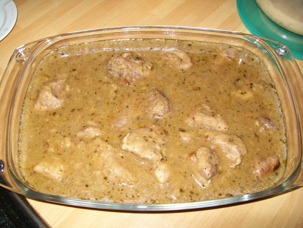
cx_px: 152
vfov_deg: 41.8
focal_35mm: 34
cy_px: 114
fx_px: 298
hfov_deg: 54.0
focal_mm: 6.1
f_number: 2.7
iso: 64
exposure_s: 1/60
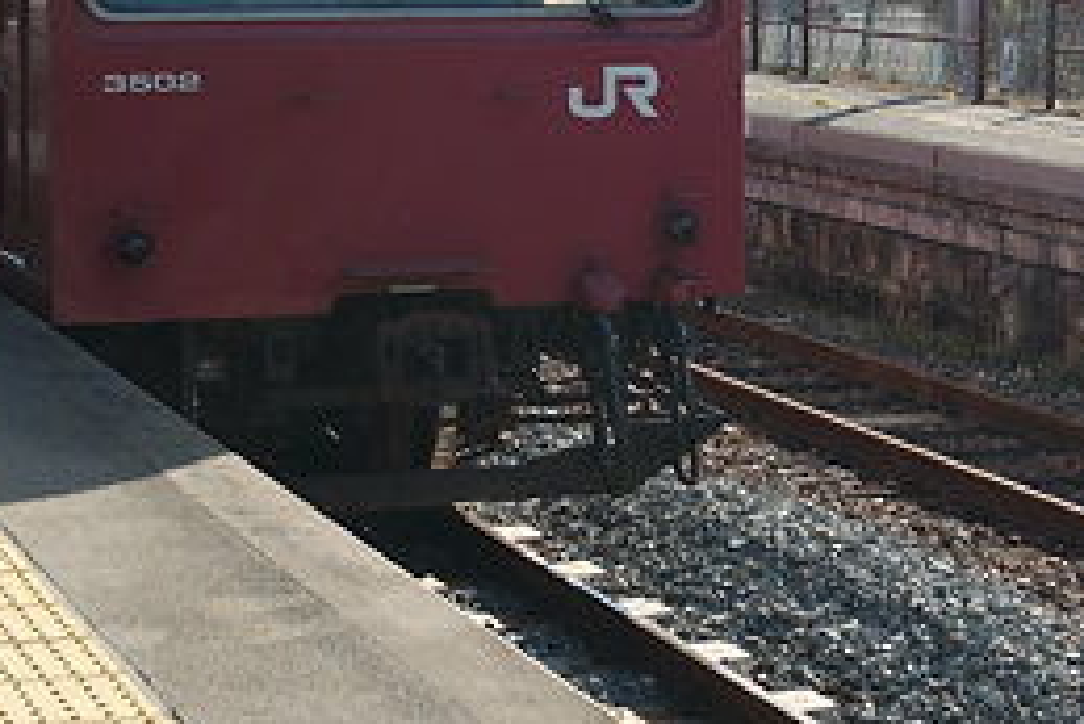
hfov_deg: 22.1
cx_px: 477
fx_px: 2772
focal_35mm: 92
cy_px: -33
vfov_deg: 14.6
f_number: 6.4
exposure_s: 1/240
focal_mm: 20.5
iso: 125
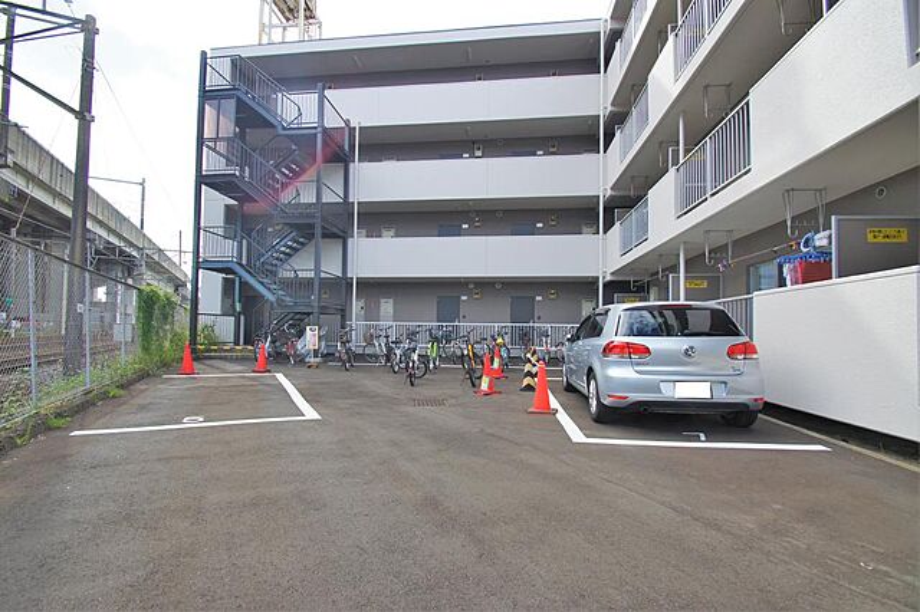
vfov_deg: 77.3
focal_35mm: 15
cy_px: 306
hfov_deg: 100.4
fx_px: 383
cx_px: 460
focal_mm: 10
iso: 100
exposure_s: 1/100
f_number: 6.3
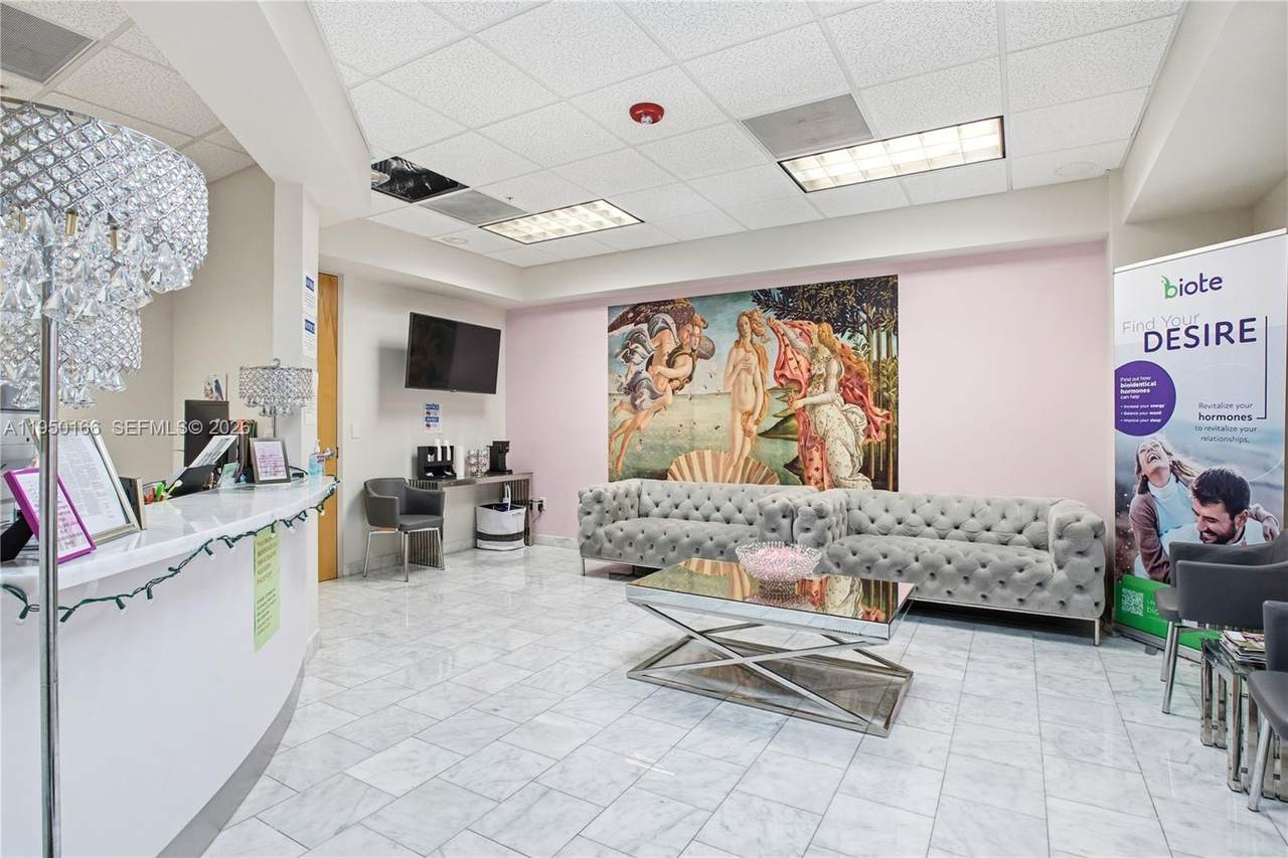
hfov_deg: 96.7
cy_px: 429
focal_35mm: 16
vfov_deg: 73.7
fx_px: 572
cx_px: 644
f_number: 8
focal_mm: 11
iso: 400
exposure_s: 1/160
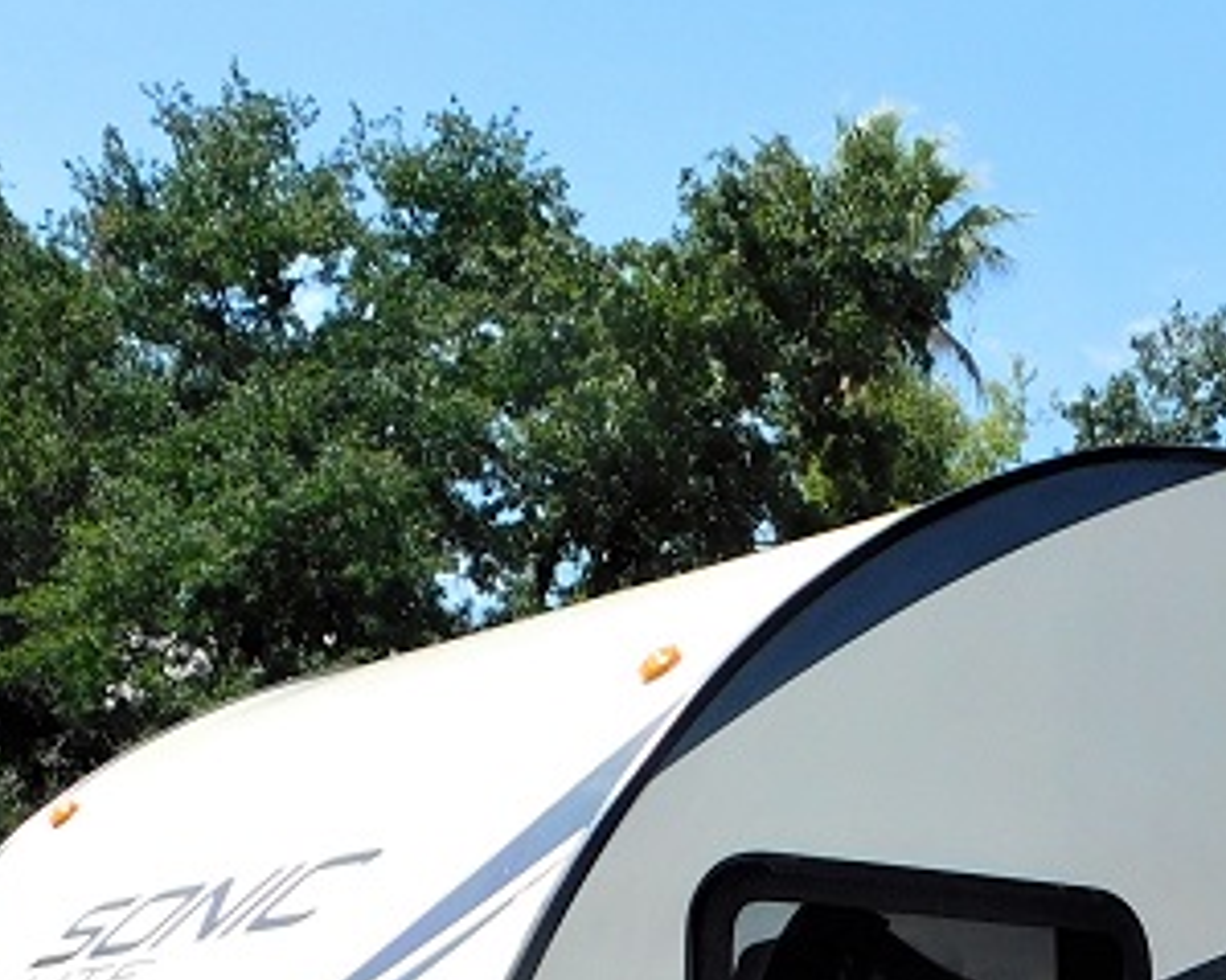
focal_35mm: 75
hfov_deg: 25.0
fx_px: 2720
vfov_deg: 19.0
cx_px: 959
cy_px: 1251
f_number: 3
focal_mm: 4
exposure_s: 1/1250
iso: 125
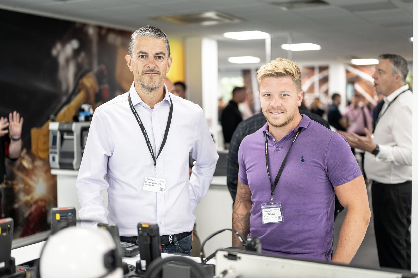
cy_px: 139
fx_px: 580
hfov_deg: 39.6
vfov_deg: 27.0
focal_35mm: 50
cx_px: 209
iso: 110
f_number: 2
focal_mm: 50
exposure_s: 1/60
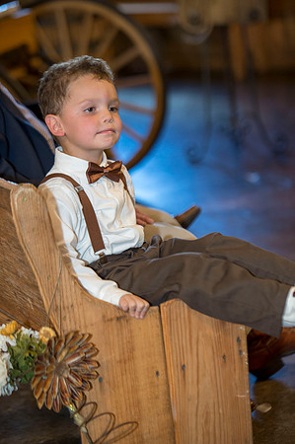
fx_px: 1540
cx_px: 148
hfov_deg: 10.9
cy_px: 222
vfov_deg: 16.4
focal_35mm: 125
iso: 1600
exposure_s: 1/160
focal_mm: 125
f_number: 2.8
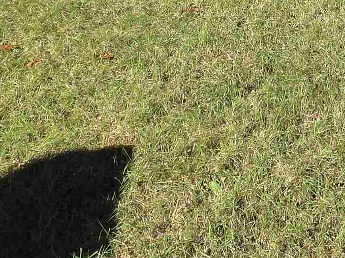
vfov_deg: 19.0
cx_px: 305
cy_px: -216
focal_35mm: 57
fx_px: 568
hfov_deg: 32.3
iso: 50
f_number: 2.2
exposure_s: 1/1151
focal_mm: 2.2
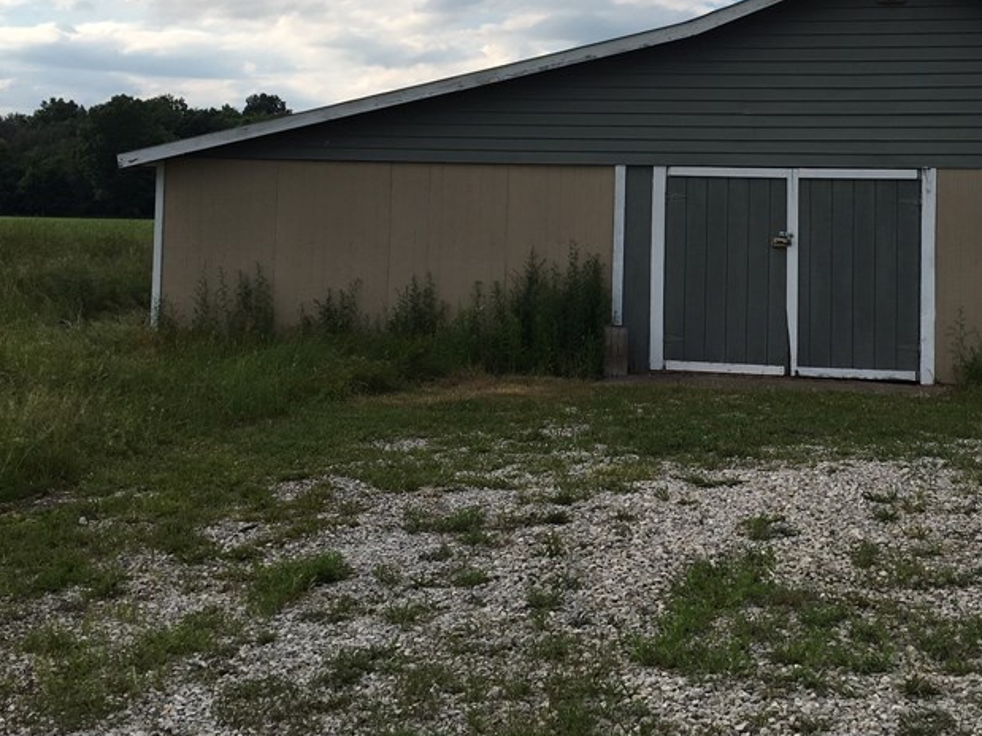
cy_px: 167
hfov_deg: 39.0
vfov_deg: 29.7
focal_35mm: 48
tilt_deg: +0.5
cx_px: 687
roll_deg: -0.2
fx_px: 1361
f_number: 2.2
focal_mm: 4.15
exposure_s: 1/1040
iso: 25
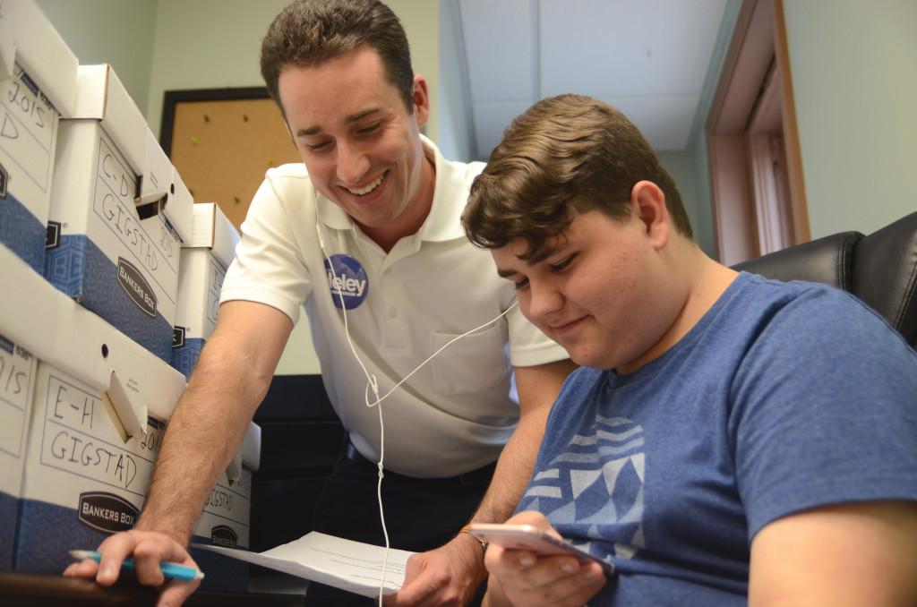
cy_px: 304
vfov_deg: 34.1
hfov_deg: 49.6
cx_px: 458
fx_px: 991
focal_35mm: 39
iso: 500
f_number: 2.8
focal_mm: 26
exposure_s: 1/60
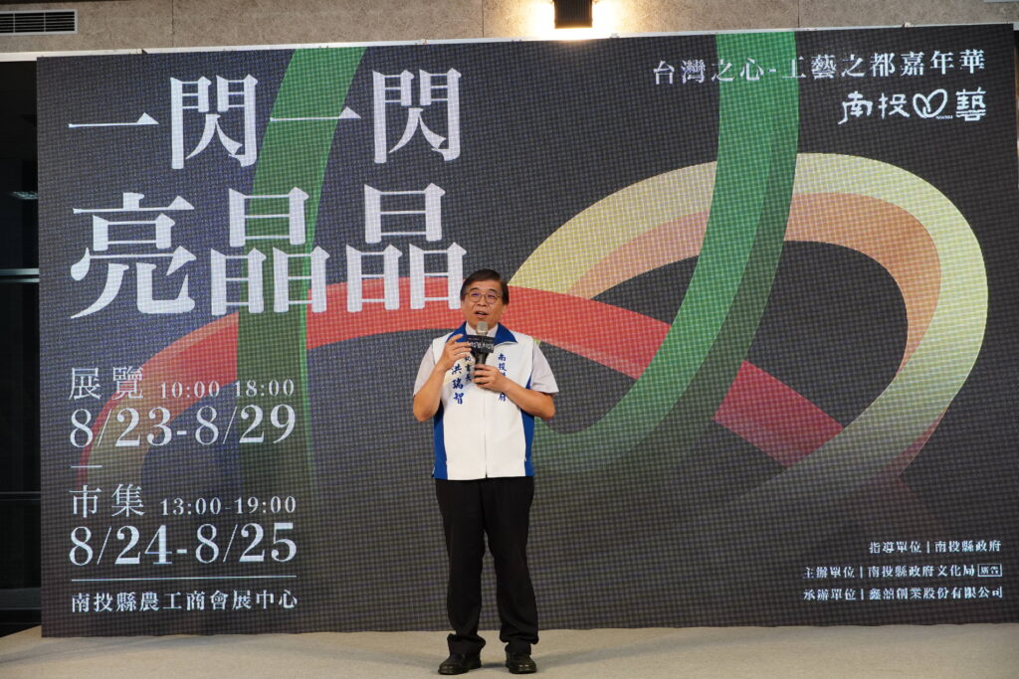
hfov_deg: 31.9
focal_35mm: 63
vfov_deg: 21.6
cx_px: 510
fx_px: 1783
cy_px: 340
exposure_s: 1/125
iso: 640
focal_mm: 42
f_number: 5
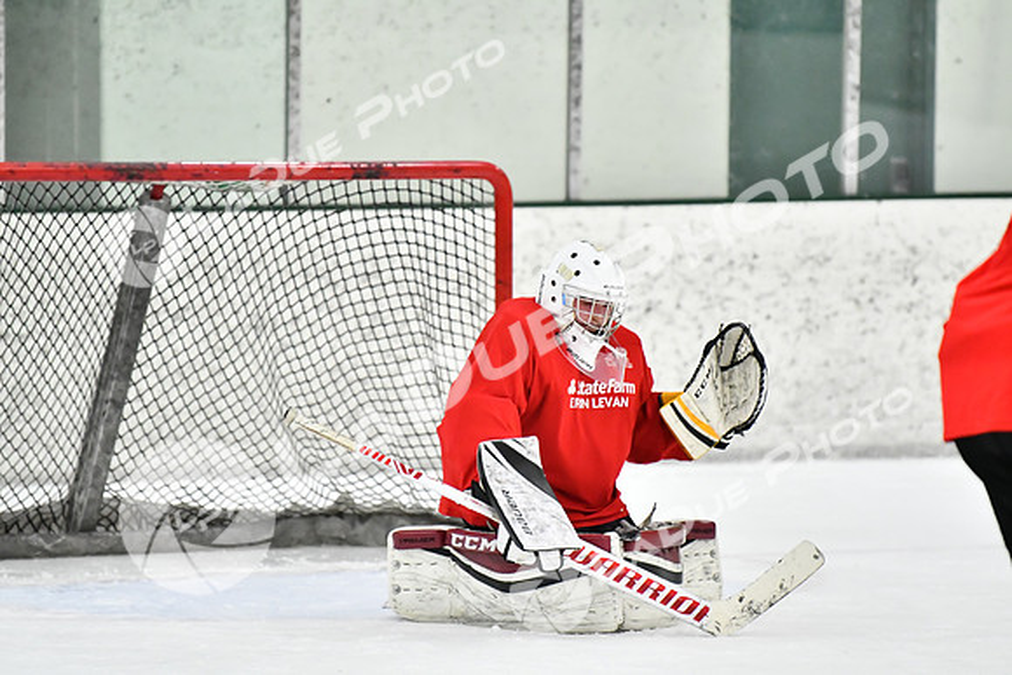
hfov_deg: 7.2
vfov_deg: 4.8
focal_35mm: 285
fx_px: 8013
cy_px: 338
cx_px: 506
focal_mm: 190
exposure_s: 1/1250
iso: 5000
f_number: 2.8
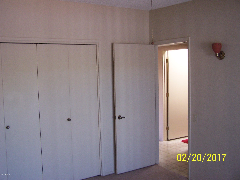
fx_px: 263
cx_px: 120
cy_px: 90
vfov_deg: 37.7
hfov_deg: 49.0
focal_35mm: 38
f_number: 2.8
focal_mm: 6.3
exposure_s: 1/15
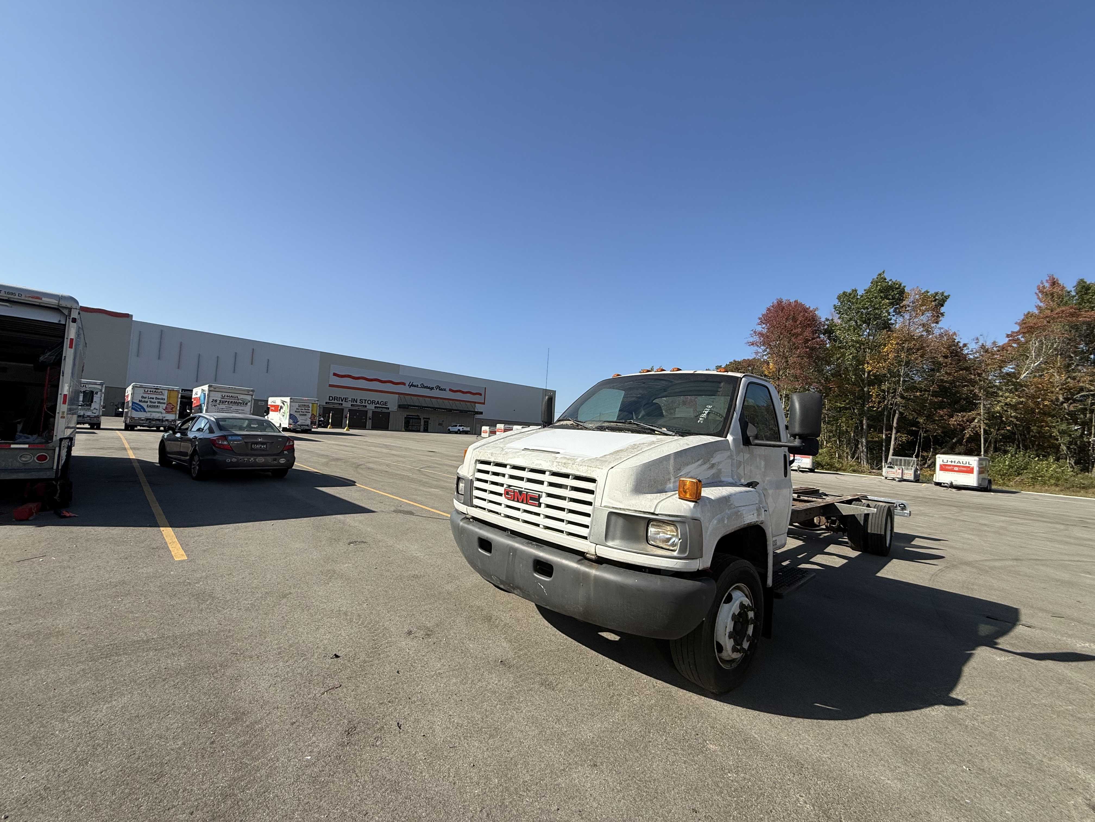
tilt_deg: +4.4
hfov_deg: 102.1
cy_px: 411
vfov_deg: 85.7
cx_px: 548
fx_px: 443
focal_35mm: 14
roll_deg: -2.3
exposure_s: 1/2611
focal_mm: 2.22
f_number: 2.2
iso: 50
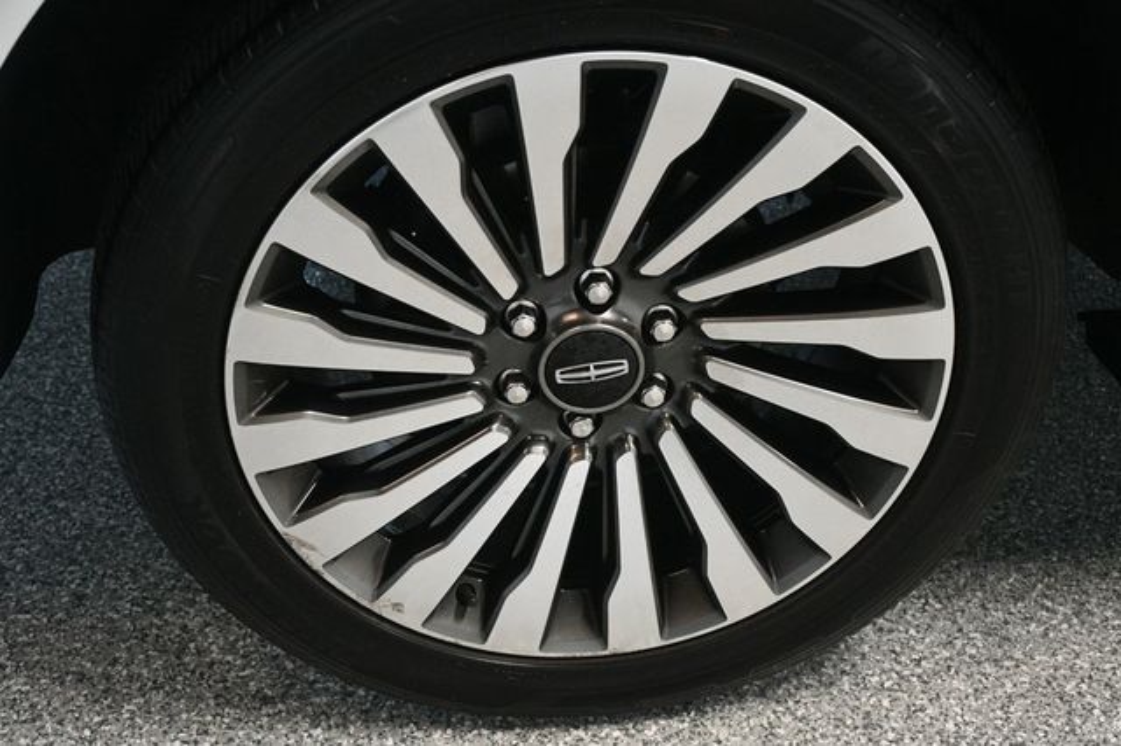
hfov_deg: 38.2
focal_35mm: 52
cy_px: 373
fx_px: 1618
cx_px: 560
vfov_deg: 26.0
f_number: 4.2
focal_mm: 35
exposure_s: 1/125
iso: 3200
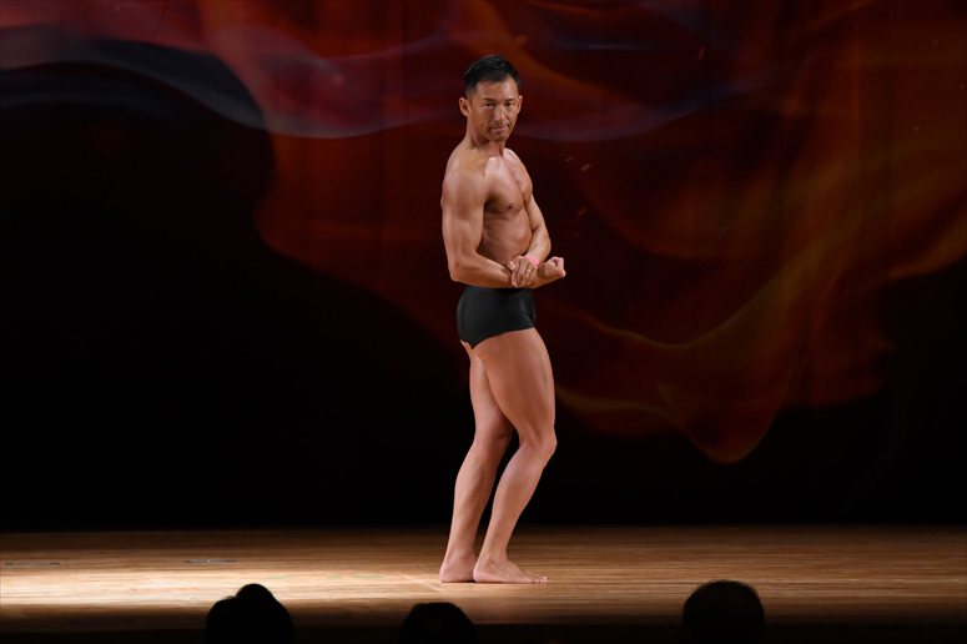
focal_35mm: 240
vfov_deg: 5.7
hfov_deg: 8.6
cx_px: 484
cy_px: 322
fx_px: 6444
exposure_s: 1/400
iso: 3200
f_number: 5.6
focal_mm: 160
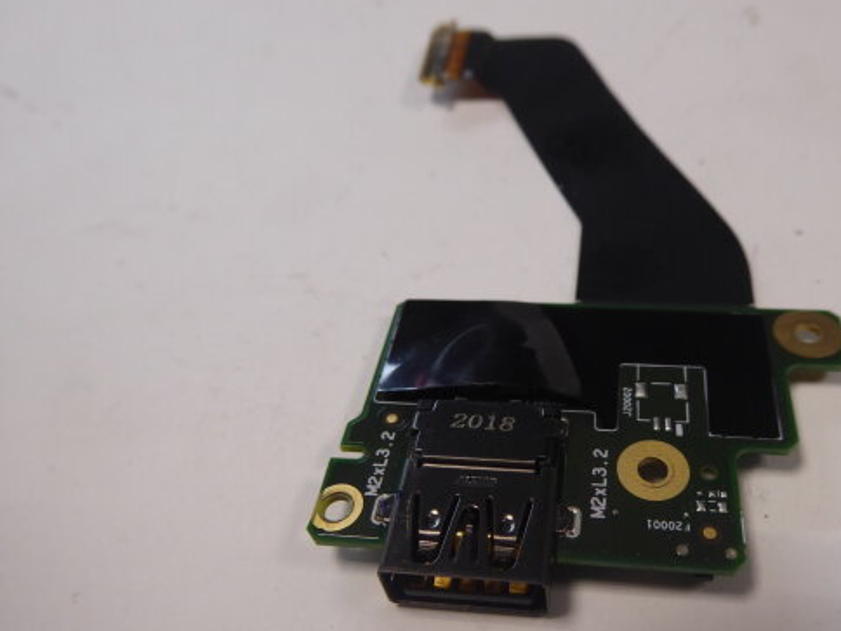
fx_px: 753
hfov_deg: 57.9
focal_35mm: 31
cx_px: 507
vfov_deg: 45.4
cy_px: 346
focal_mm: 4.3
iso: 200
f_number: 3.3
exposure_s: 1/60
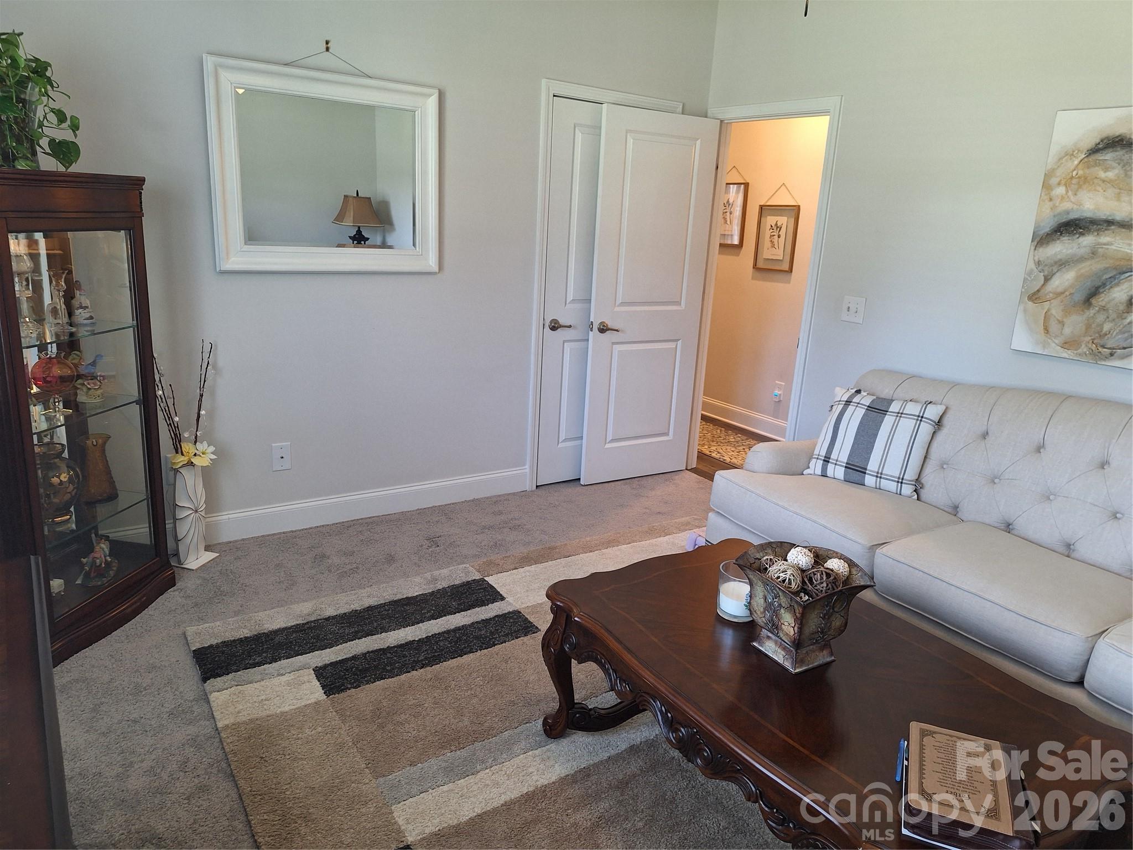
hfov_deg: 73.9
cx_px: 566
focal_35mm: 23
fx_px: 753
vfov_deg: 58.9
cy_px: 425
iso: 125
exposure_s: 1/40
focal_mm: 5.54
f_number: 1.8
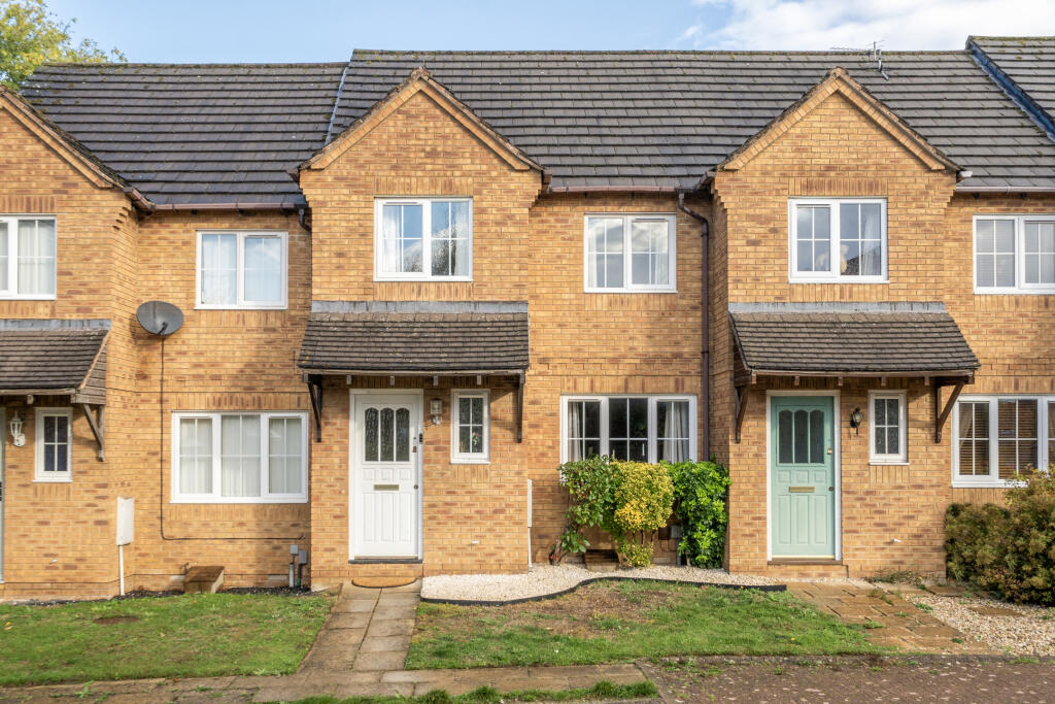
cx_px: 528
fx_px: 1055
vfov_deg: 36.9
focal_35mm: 36
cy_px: 352
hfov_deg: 53.1
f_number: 8
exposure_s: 1/200
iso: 400
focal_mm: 24
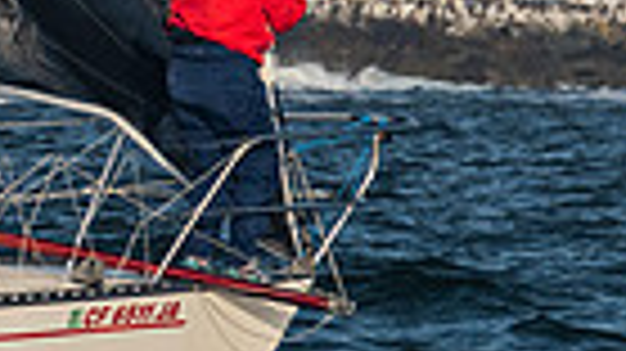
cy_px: -410
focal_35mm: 1108
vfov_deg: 1.1
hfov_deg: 1.9
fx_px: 18381
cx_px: -714
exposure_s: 1/1000
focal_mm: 170
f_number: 8
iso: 400
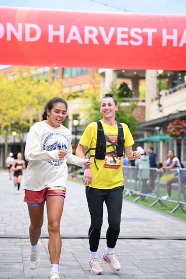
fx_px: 643
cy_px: 140
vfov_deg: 24.5
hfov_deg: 16.5
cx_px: 93
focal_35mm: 83
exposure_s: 1/2000
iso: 640
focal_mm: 83
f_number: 2.8
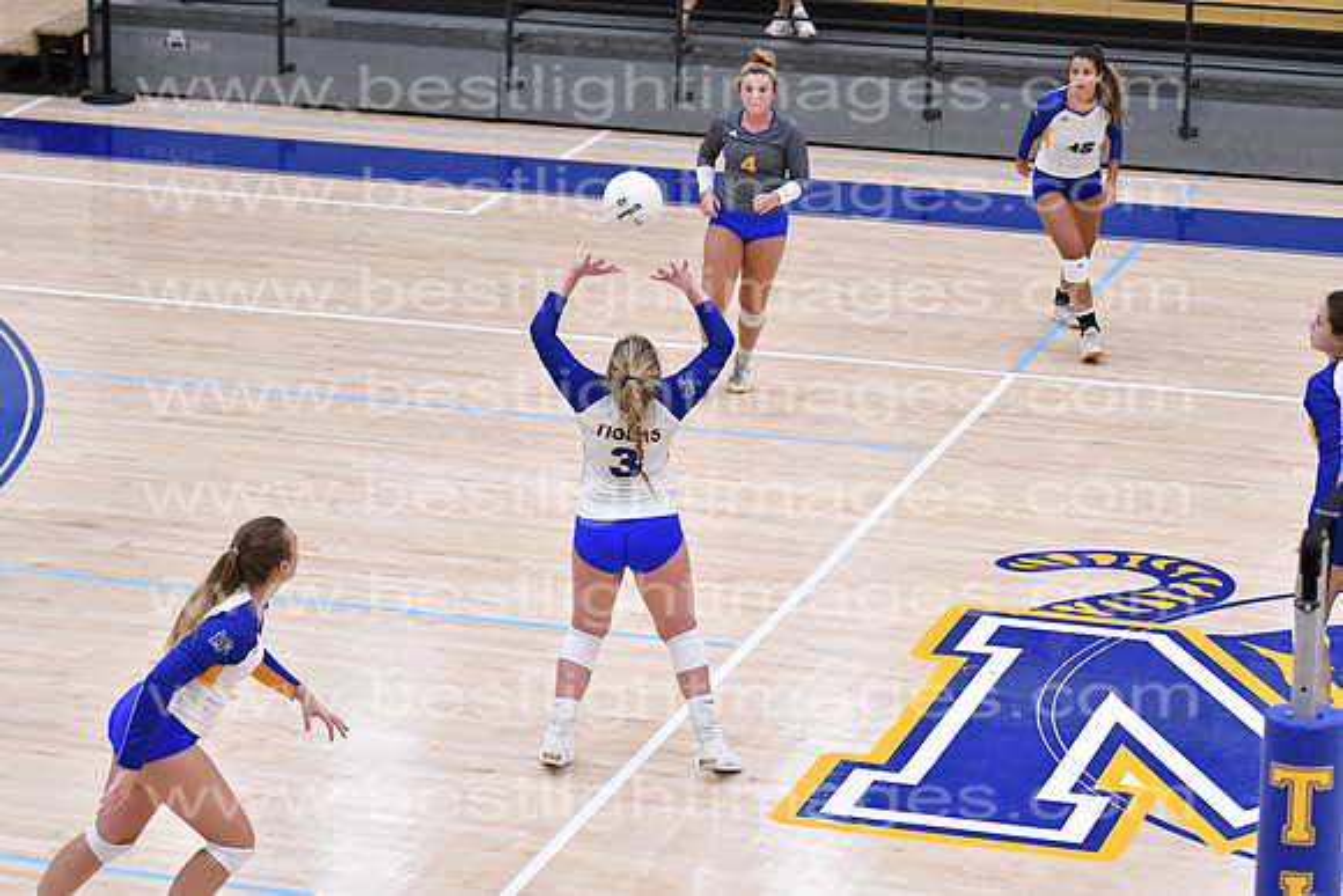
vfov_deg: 11.4
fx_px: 4478
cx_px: 672
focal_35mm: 120
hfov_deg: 17.1
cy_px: 448
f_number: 3.2
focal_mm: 80
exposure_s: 1/1000
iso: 6400
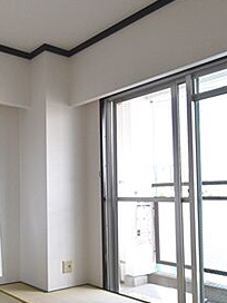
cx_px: -2
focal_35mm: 34
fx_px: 297
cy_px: 187
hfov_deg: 37.2
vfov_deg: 53.4
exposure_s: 1/200
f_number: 7.1
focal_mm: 10
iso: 400
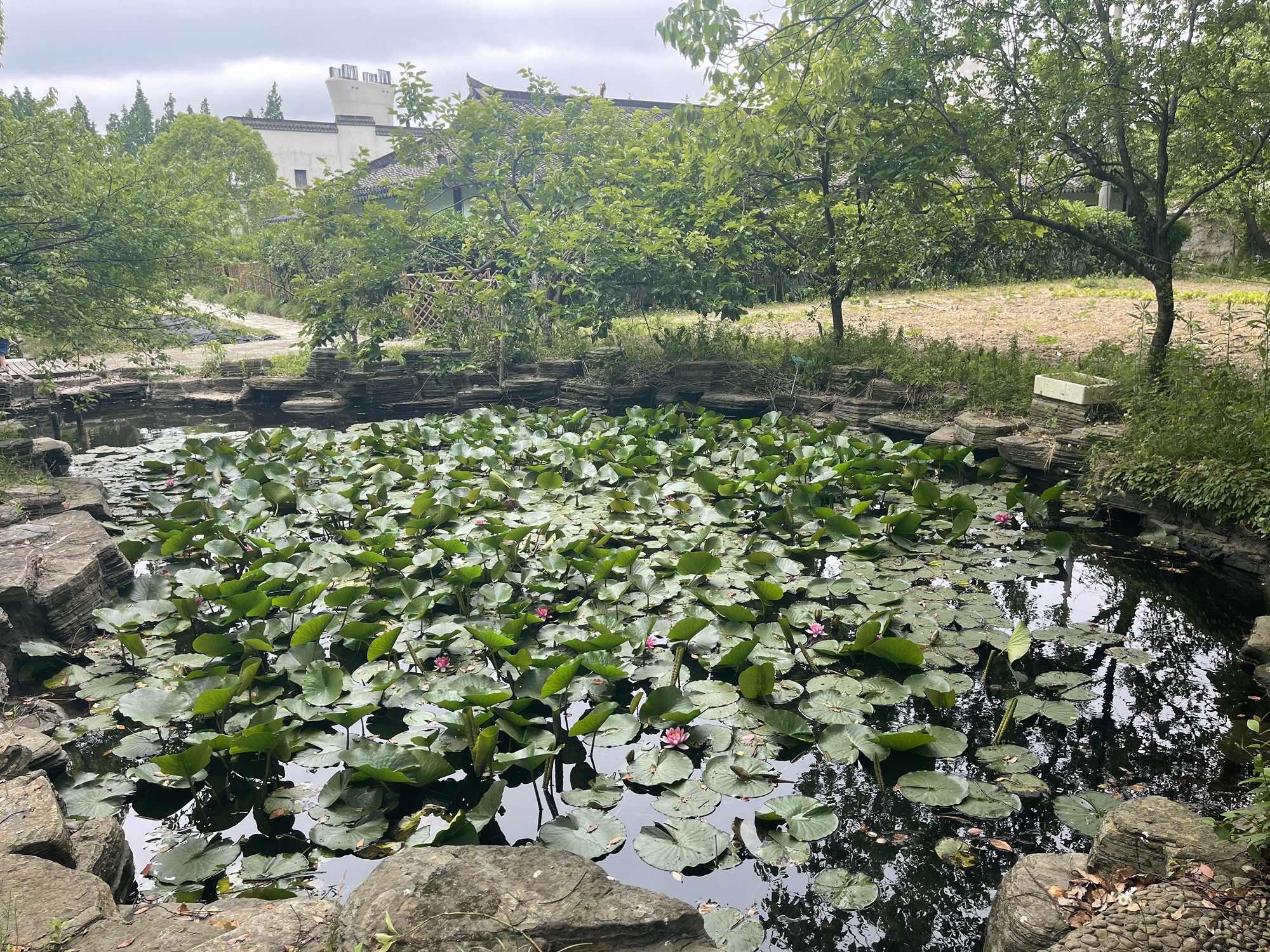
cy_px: 476
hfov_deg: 69.4
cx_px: 635
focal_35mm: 25
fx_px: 917
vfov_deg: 54.9
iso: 32
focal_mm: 5.1
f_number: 1.6
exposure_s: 1/786
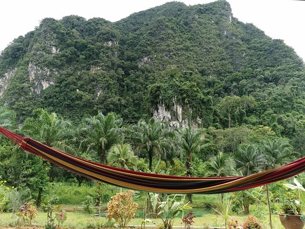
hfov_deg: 65.3
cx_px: 152
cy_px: 114
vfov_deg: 51.4
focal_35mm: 27
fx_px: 238
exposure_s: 1/622
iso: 50
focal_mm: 5.56
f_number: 1.6
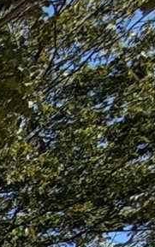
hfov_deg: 5.9
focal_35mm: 105
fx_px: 709
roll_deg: +0.0
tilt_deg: -1.5
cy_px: 635
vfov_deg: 13.2
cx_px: -681
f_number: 2.2
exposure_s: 1/1068
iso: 20
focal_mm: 2.22
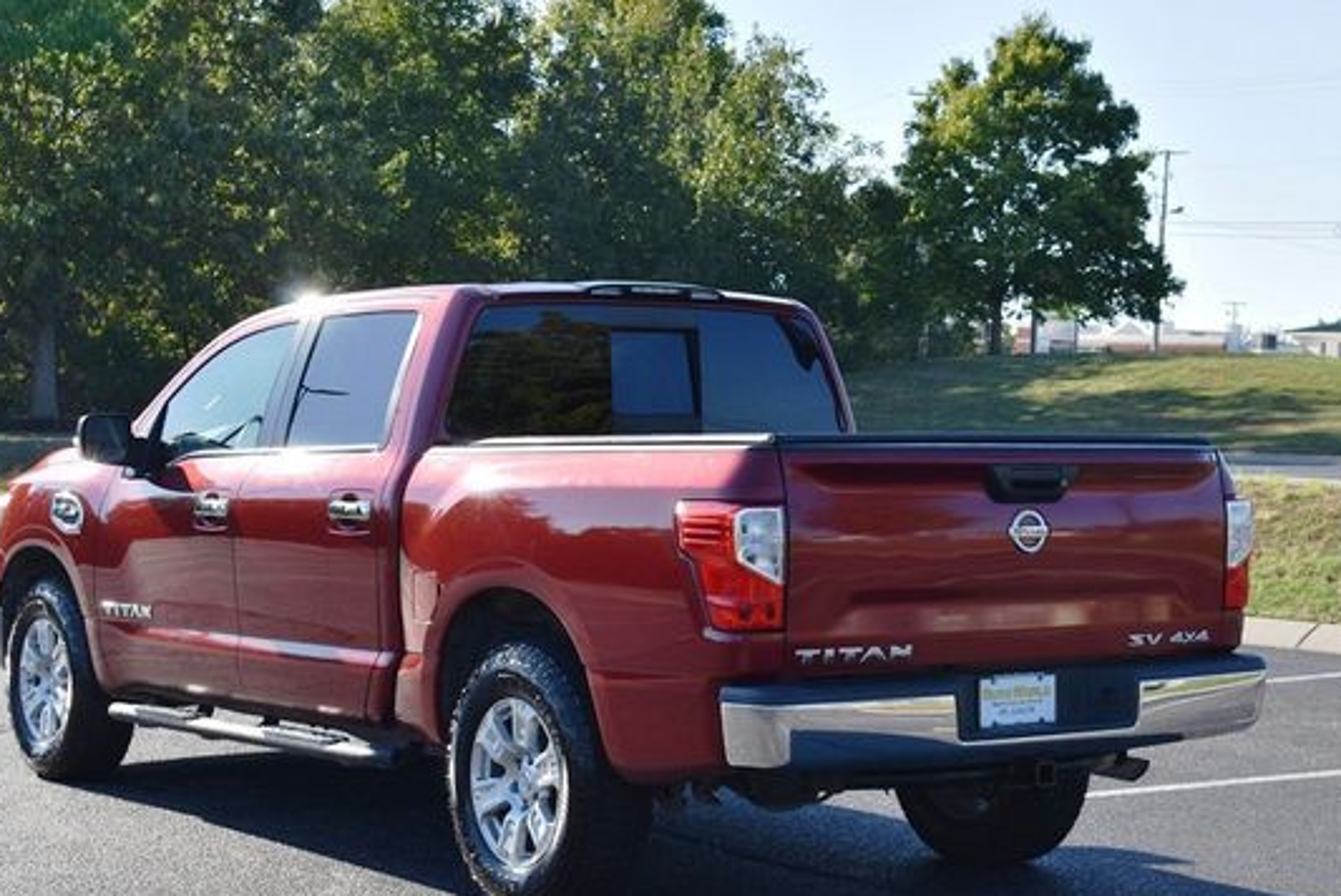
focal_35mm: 72
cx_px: 772
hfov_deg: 28.0
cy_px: 477
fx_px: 2683
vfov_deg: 18.9
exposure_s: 1/250
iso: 140
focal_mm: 40
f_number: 8
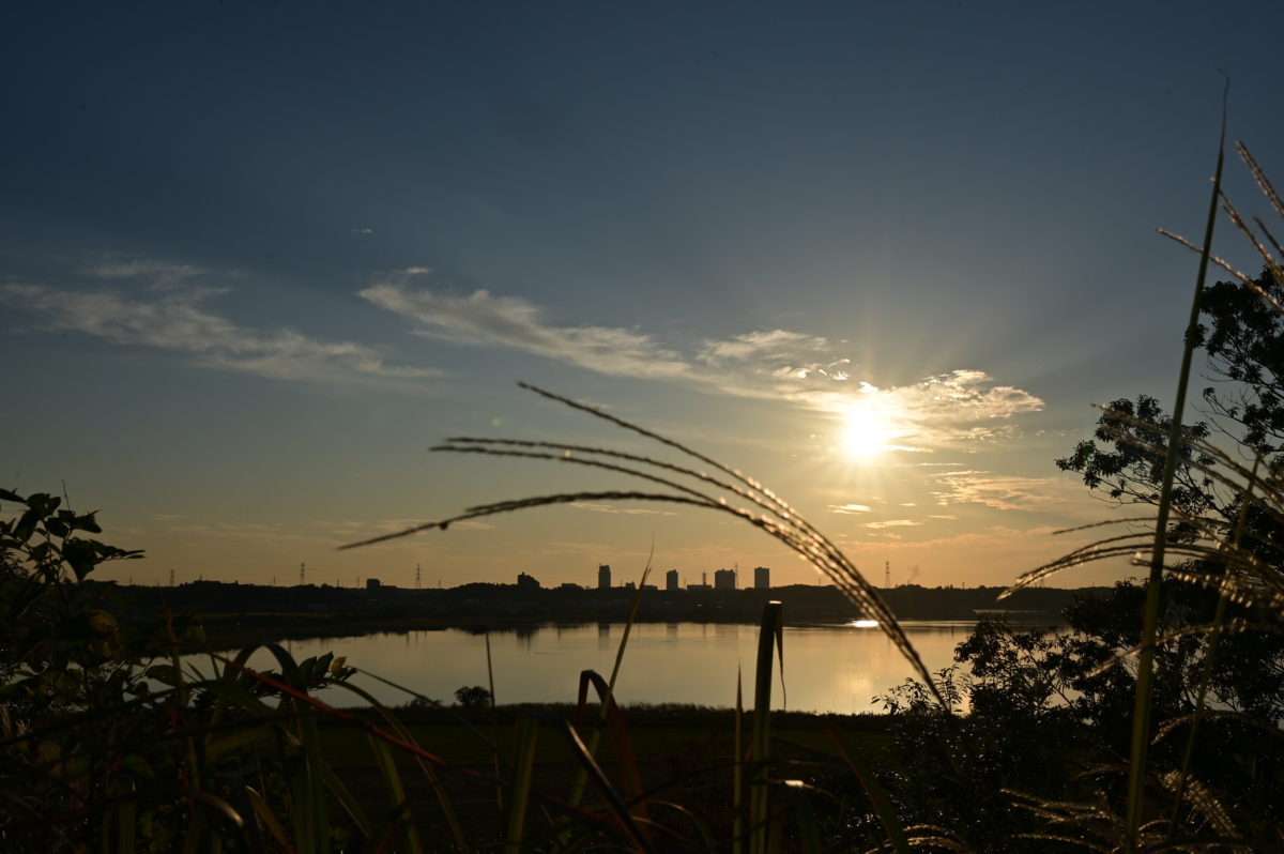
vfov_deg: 36.8
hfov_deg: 53.2
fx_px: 1283
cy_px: 427
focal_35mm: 36
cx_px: 642
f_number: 16
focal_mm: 36
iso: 125
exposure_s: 1/800
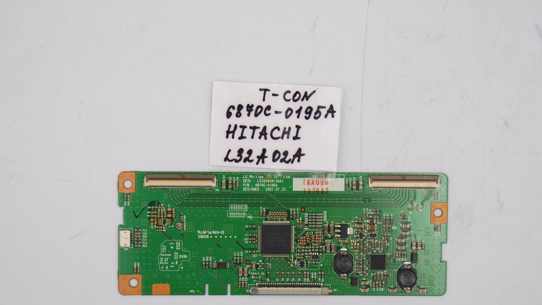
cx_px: 273
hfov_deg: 27.9
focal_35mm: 76
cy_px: 167
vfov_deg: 15.9
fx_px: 1092
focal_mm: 27
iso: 200
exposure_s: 1/125
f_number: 5.6
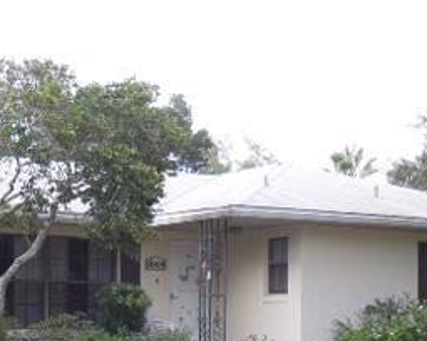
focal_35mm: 93
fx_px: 1175
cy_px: 348
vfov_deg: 16.2
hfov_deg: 20.5
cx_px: 117
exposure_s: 1/60
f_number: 4.2
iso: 125
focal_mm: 6.8
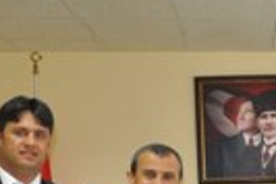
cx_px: 338
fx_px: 852
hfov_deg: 17.5
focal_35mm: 111
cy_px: 289
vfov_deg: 11.7
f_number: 3.8
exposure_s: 1/80
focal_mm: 22
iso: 800
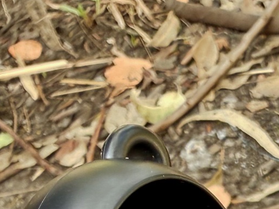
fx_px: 757
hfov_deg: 18.8
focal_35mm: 94
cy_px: 354
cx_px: 396
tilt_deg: -49.3
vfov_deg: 14.2
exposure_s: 1/99
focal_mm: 2.22
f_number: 2.2
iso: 50
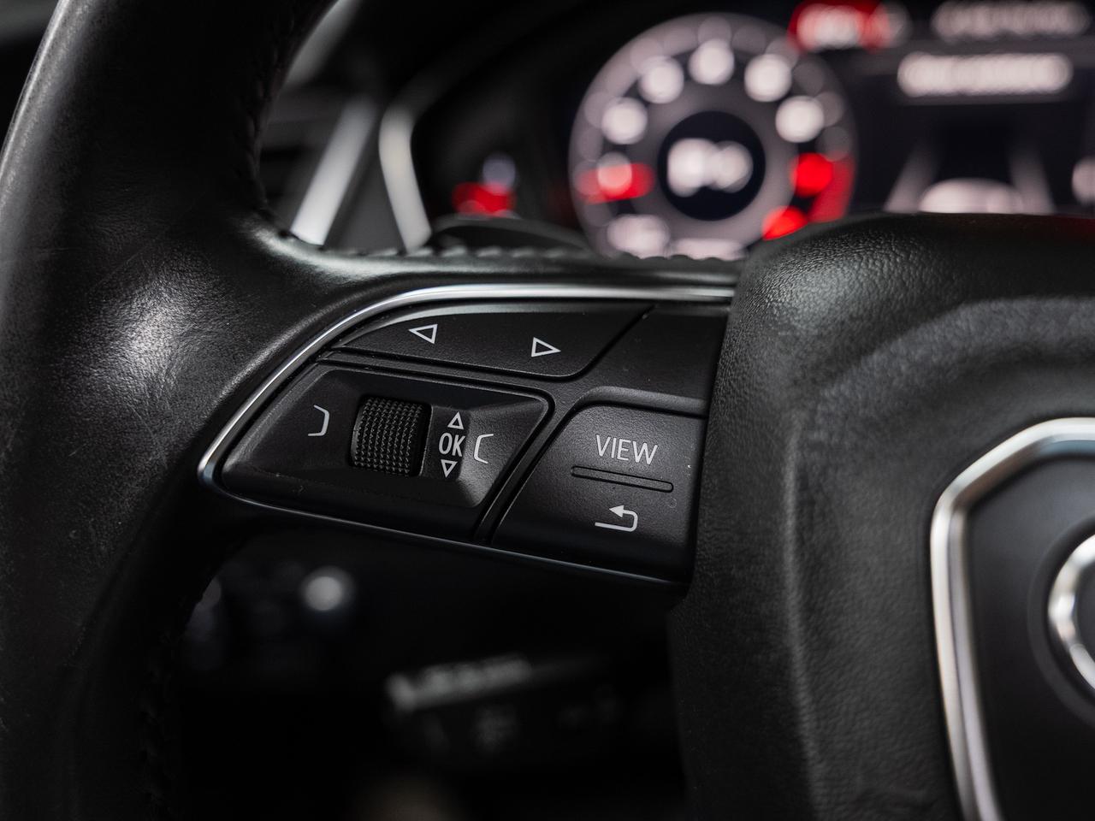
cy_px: 410
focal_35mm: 32
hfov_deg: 56.1
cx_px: 548
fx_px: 1026
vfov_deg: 43.6
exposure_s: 1/40
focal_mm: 30
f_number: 3.5
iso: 1000
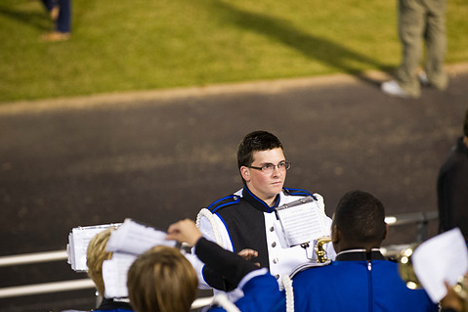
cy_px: 175
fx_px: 3145
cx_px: 267
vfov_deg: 5.7
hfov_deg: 8.5
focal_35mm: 242
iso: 4000
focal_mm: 200
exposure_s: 1/125
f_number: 2.8
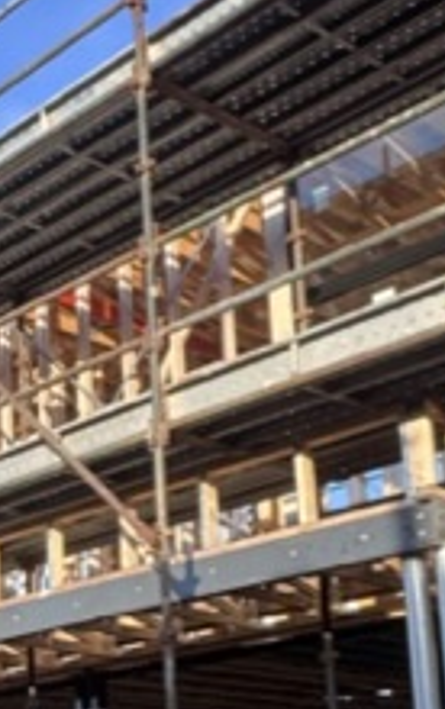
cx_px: -21
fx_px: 1335
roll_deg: +0.8
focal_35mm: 69
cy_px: 590
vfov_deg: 28.9
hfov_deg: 18.3
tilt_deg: +12.2
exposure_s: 1/544
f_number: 2.2
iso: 50
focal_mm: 2.22
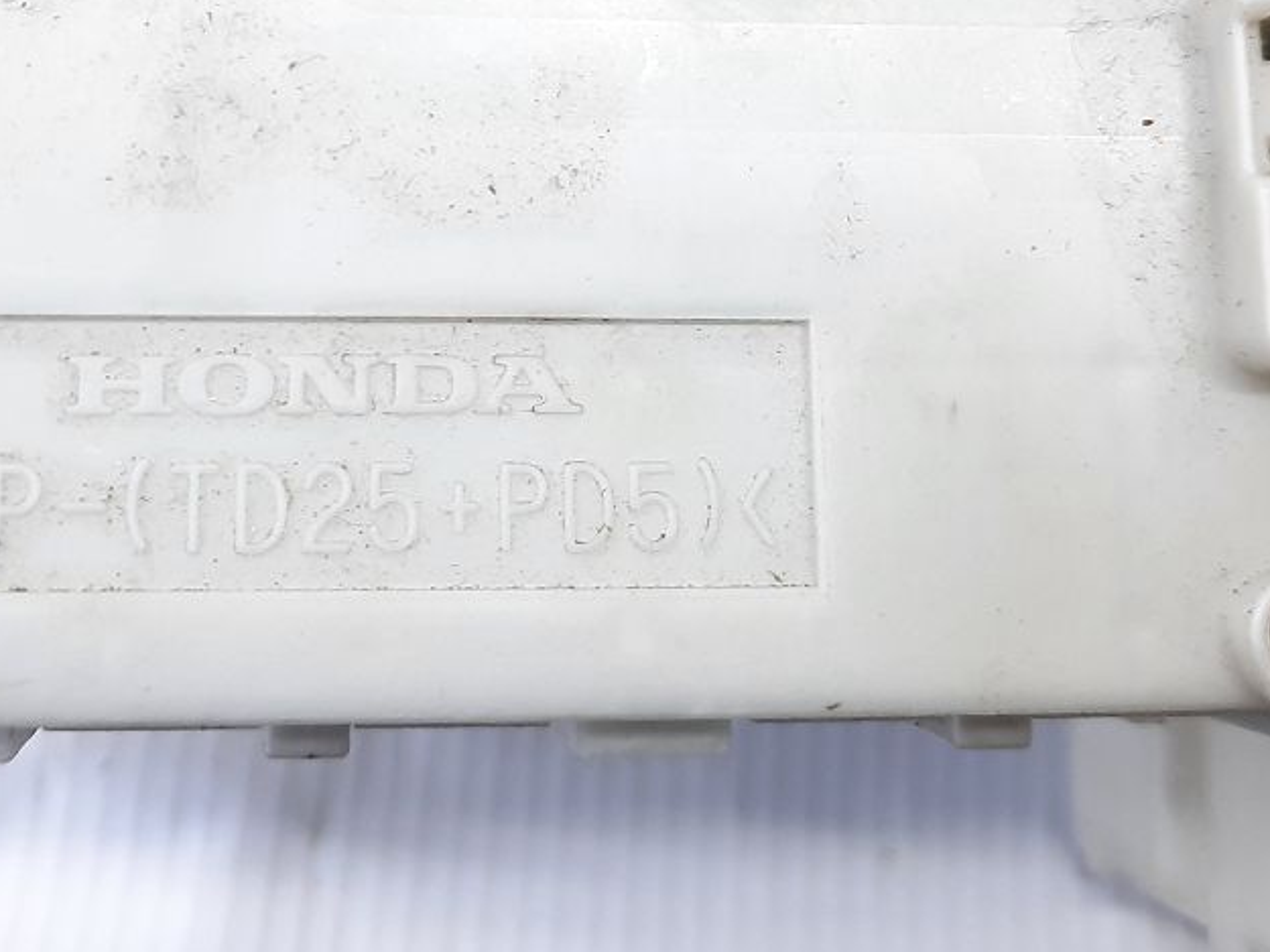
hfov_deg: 39.3
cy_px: 120
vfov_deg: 29.2
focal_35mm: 48
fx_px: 1761
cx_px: 447
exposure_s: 1/50
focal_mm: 4.6
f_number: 2
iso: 125
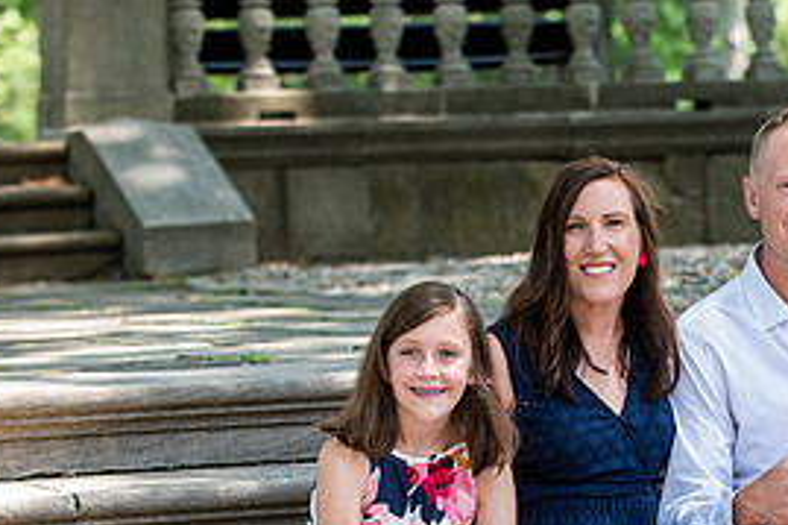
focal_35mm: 182
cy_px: 428
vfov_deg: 7.5
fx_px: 3981
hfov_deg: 11.2
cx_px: 690
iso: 800
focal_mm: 82
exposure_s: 1/1000
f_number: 3.5
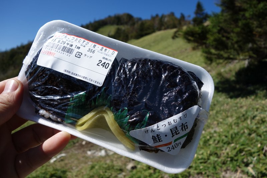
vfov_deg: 46.4
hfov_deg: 65.5
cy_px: 89
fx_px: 208
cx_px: 134
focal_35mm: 28
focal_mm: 10.4
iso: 125
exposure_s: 1/640
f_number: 5.6
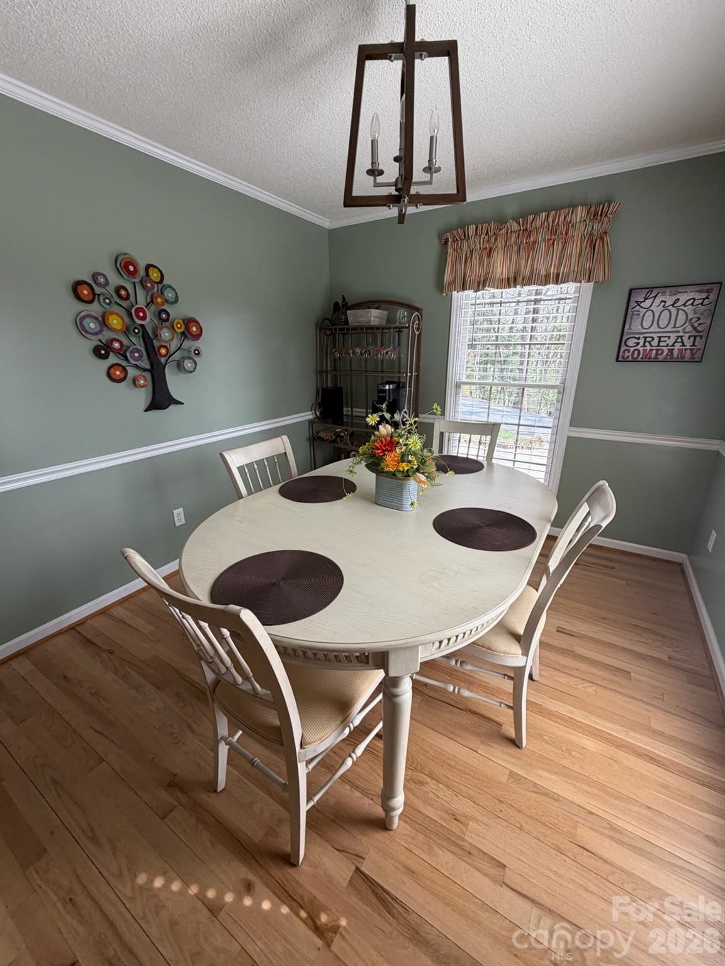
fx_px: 391
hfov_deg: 85.7
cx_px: 362
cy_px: 483
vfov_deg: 102.1
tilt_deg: -15.8
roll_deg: +1.2
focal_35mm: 14
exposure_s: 1/121
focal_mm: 2.22
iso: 80
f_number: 2.2
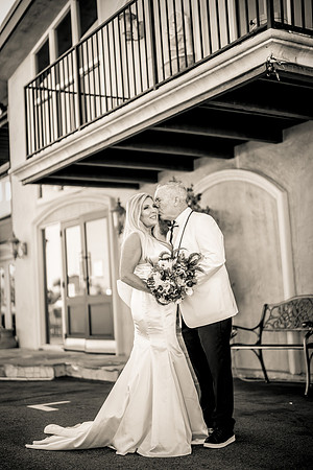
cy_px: 235
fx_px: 652
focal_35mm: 50
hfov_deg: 27.0
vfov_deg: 39.6
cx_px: 156
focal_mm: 50
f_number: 1.2
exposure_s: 1/2000
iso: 125
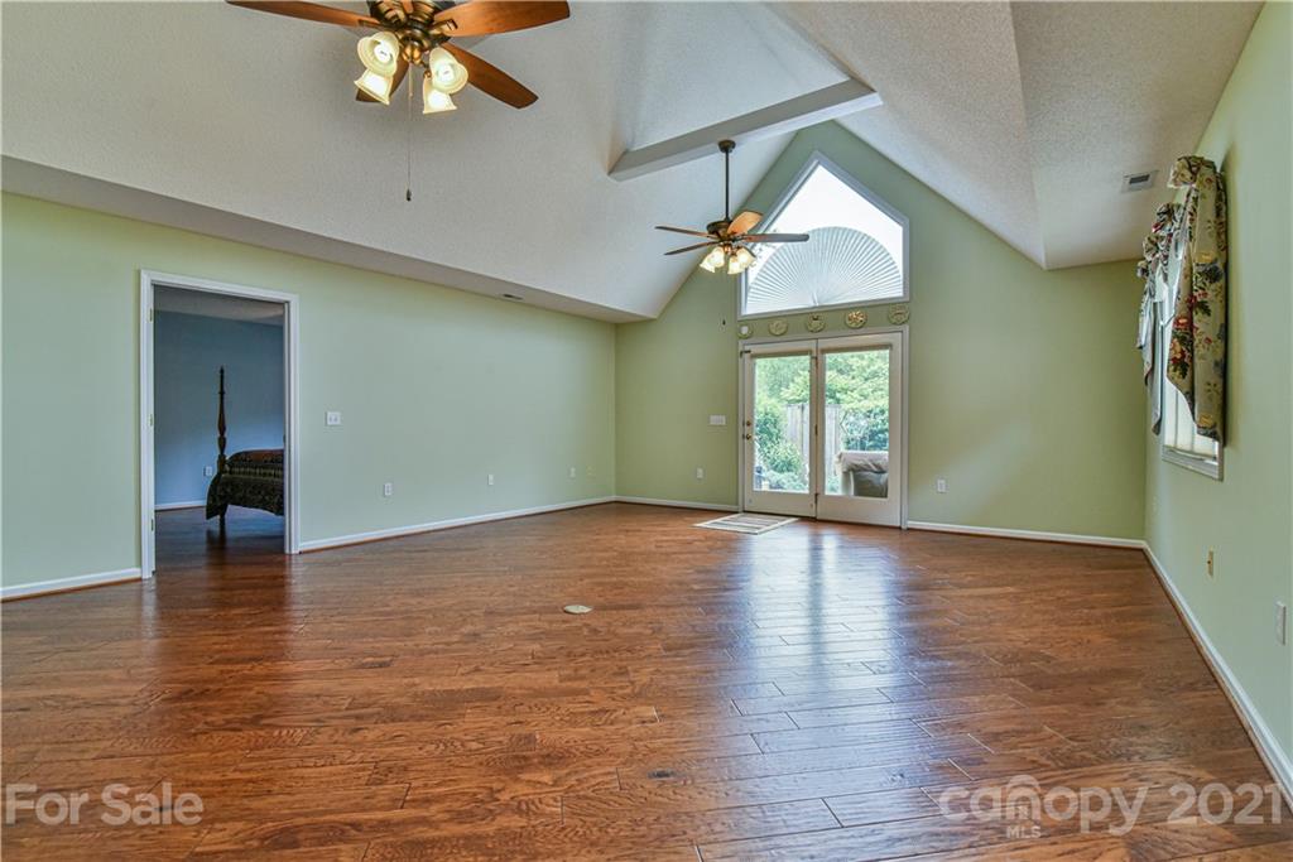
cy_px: 431
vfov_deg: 73.8
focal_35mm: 16
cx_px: 646
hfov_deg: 96.7
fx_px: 575
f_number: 8
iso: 1600
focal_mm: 16
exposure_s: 1/250
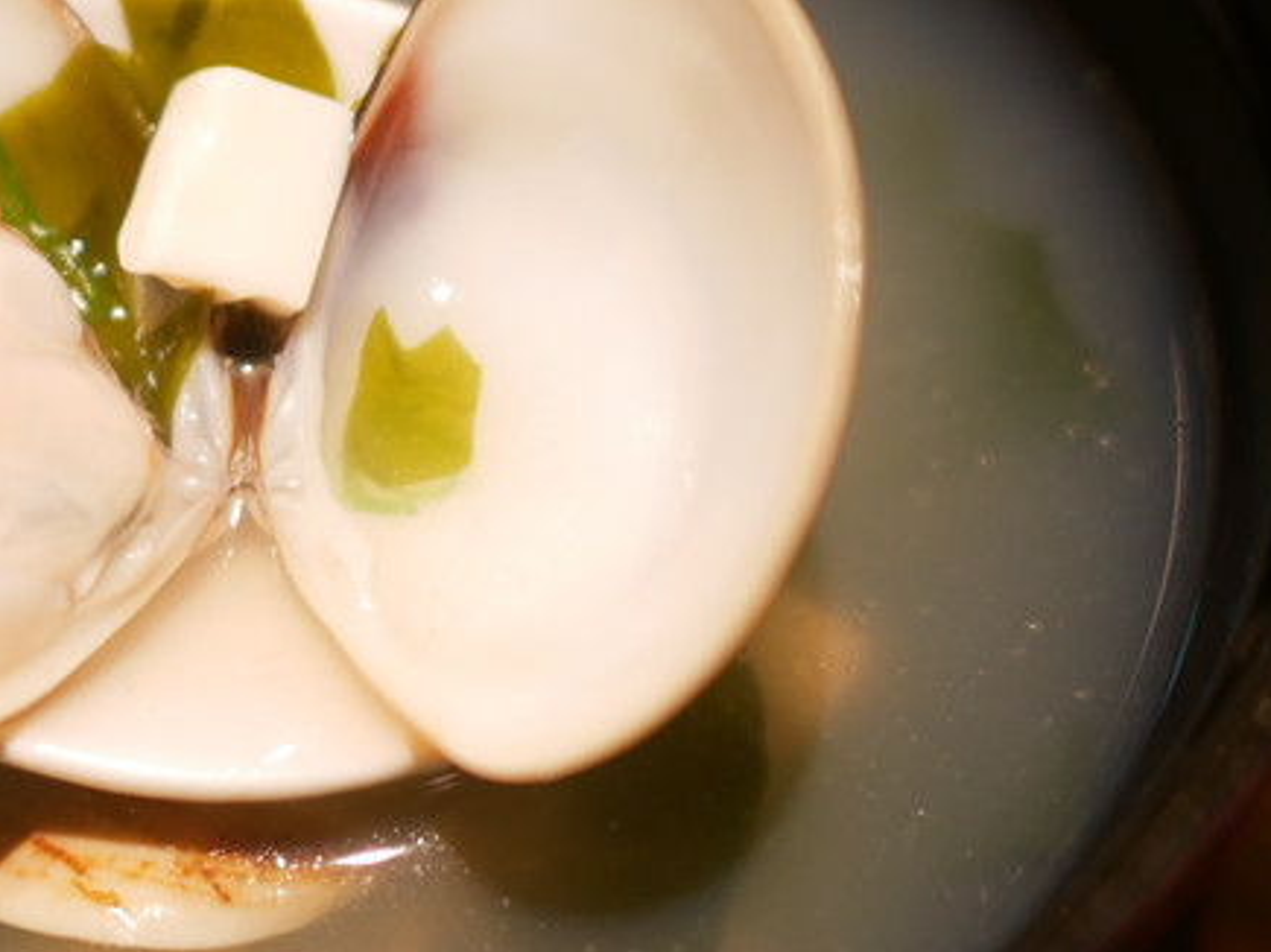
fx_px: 2533
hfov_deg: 27.6
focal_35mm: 69
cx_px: 243
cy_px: 555
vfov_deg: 21.3
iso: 400
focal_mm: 15
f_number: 1.7
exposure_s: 1/60
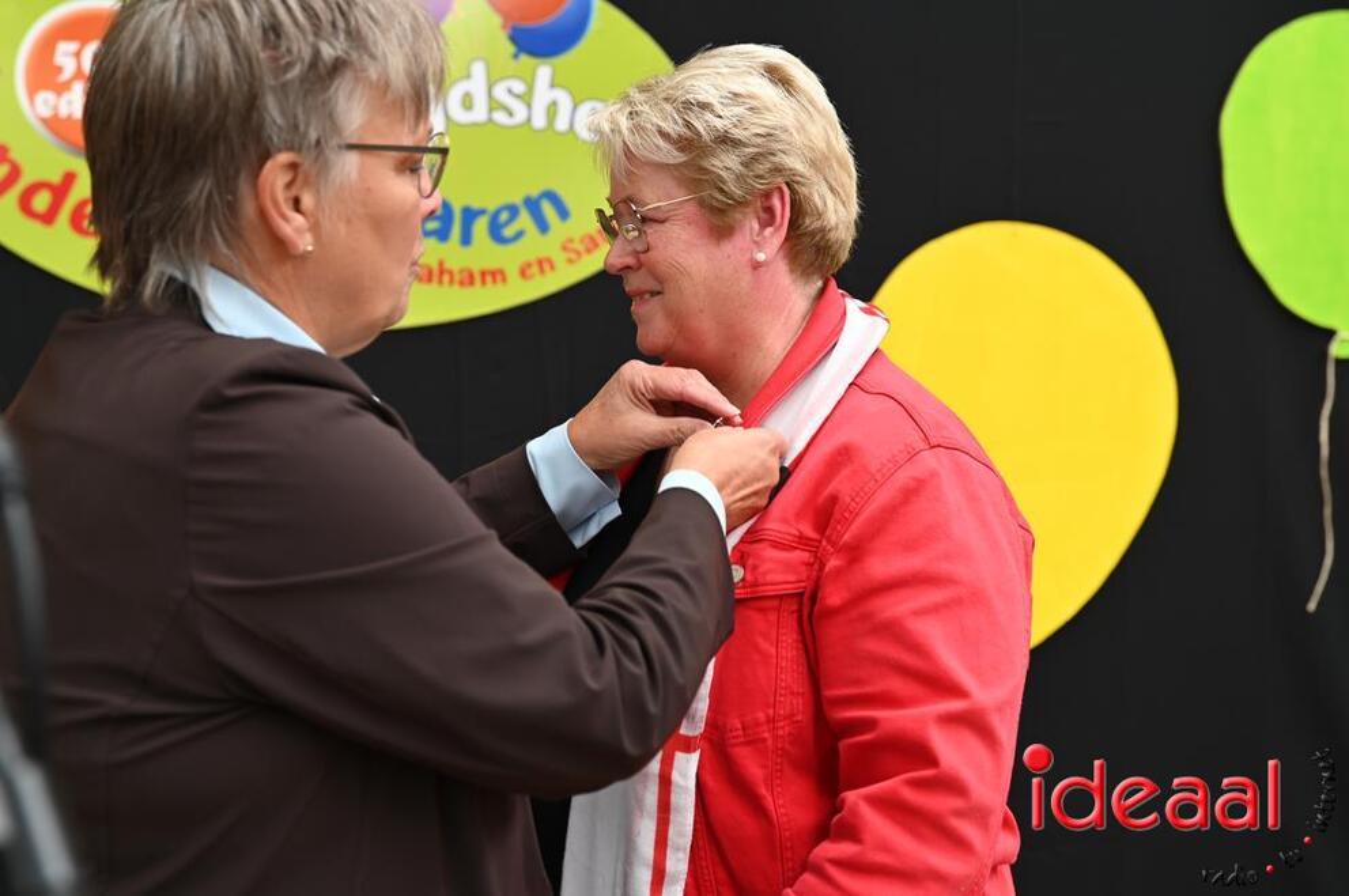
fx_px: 1871
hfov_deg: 39.6
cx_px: 674
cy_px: 448
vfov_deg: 26.9
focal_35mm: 50
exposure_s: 1/60
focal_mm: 50
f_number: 4
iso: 400
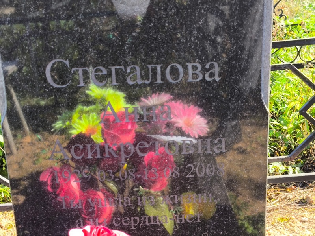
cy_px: 118
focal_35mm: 50
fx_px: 455
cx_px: 158
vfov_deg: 29.1
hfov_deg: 38.2
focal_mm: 4.71
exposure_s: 1/180
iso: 50
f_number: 1.7
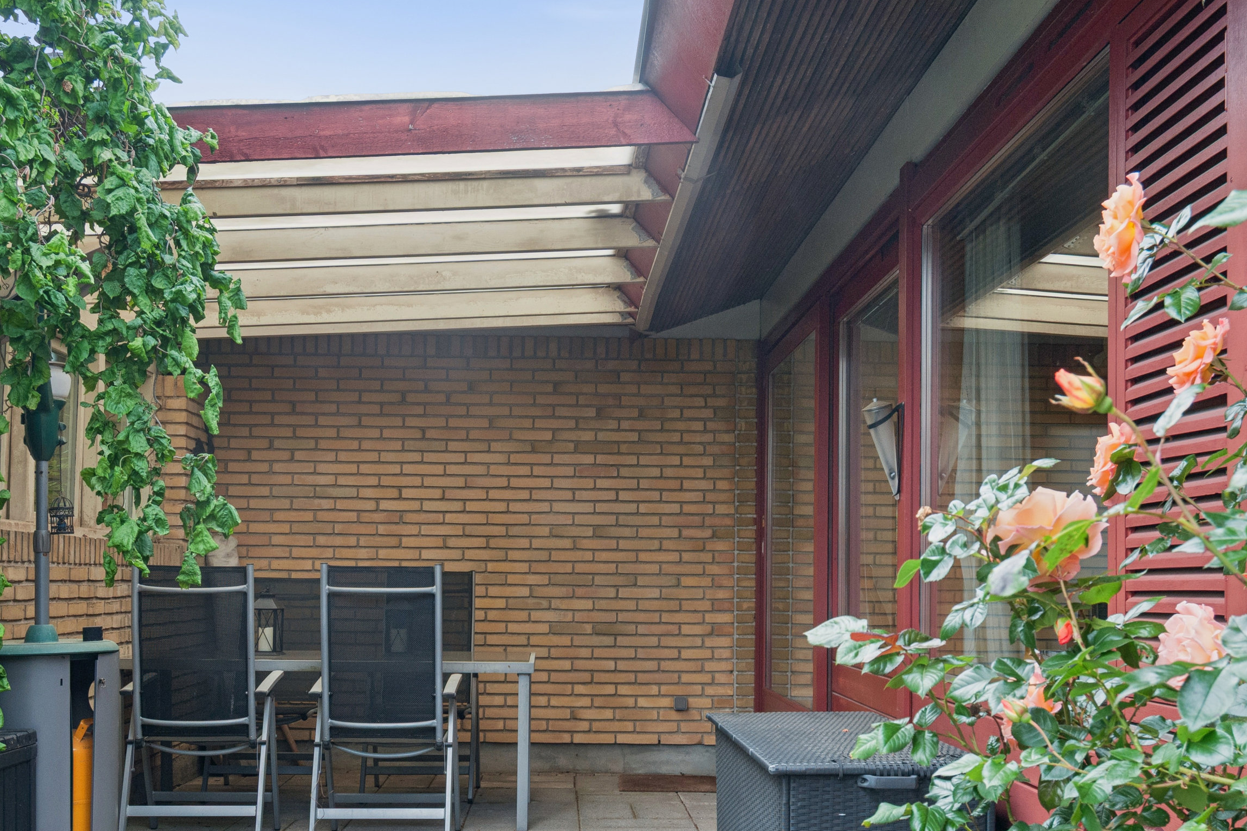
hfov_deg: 45.4
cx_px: 575
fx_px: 1489
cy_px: 533
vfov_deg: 31.0
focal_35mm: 43
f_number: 10
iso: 200
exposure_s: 1/40
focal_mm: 22
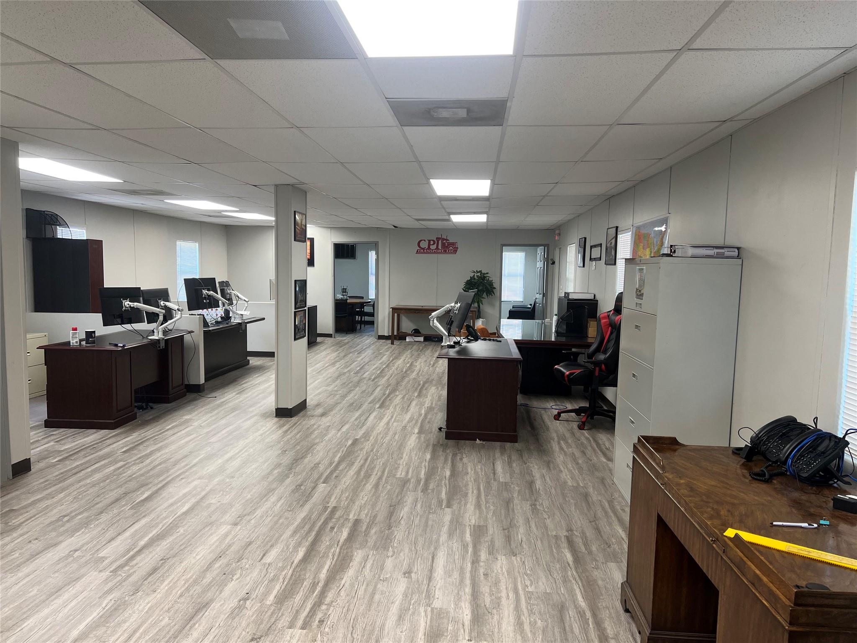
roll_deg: -0.8
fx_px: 644
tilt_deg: -5.3
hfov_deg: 67.3
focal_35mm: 26
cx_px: 428
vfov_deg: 53.1
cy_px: 322
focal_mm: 5.7
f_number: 1.5
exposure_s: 1/120
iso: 125
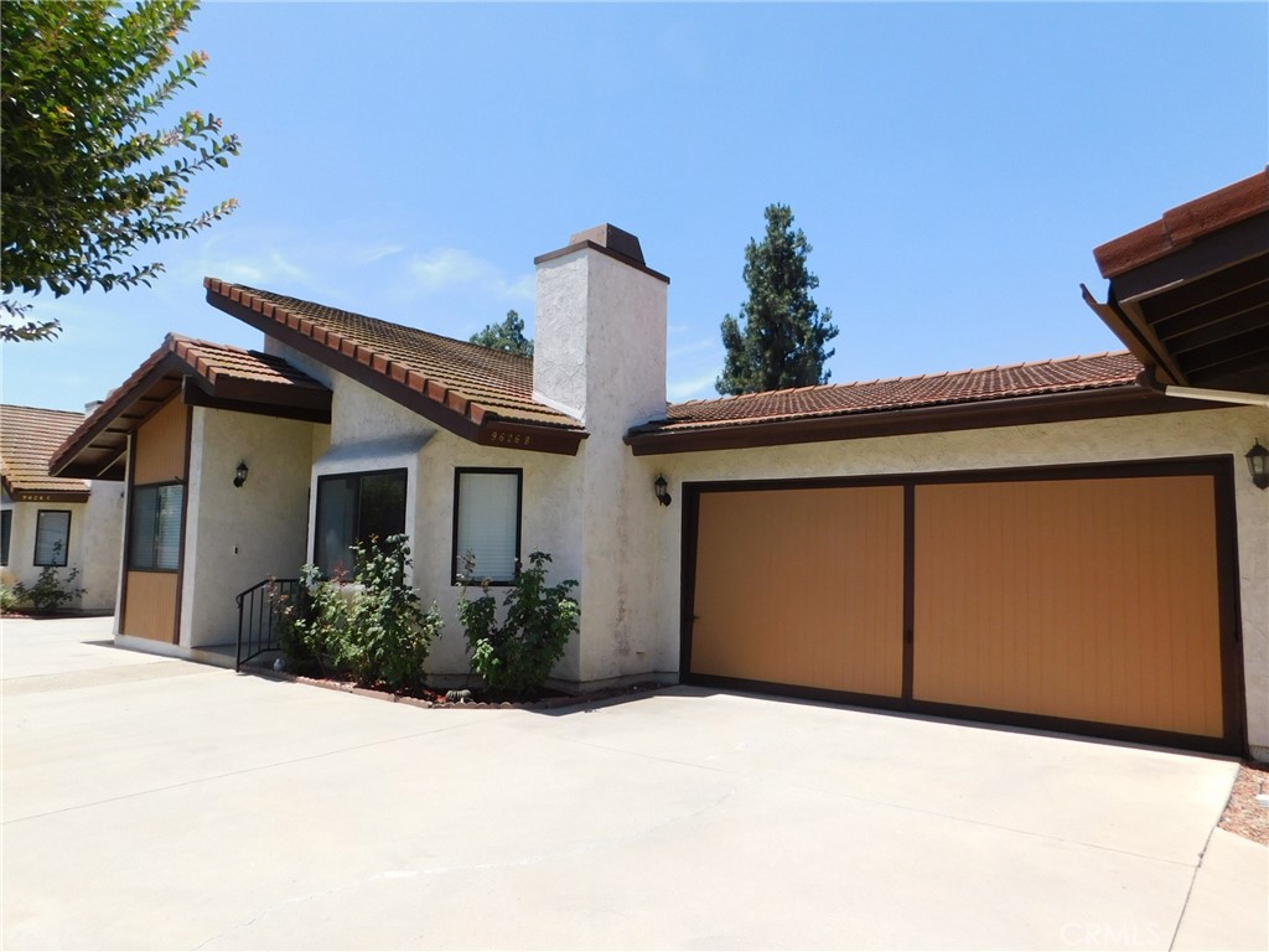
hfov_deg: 73.9
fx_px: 843
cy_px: 476
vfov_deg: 58.9
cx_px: 634
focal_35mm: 23
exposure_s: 1/1250
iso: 125
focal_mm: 4
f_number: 3
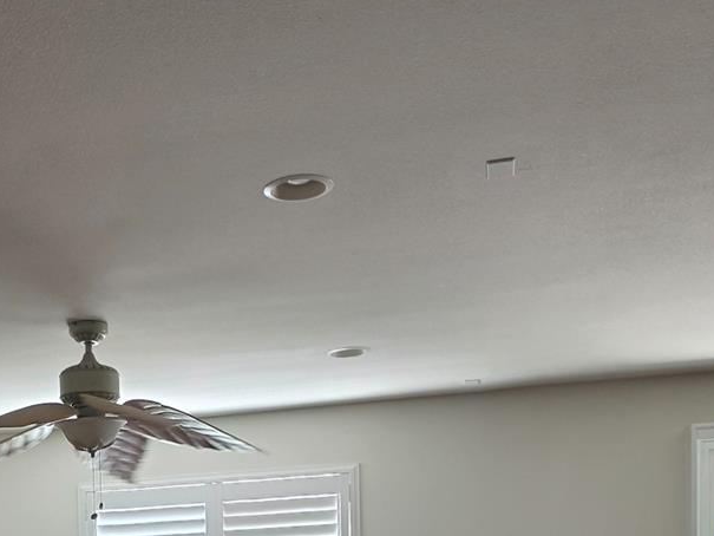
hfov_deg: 32.9
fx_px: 1176
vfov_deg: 22.7
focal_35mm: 57
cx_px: 147
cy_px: 706
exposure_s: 1/120
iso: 320
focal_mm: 6.3
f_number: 1.7
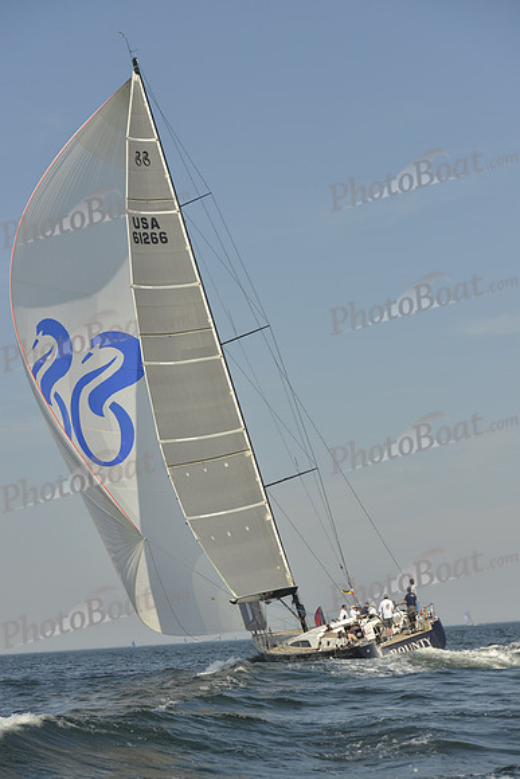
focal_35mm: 70
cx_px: 260
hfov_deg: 19.5
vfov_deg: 28.8
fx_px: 1516
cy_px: 390
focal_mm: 70
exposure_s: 1/1600
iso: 200
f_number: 7.1
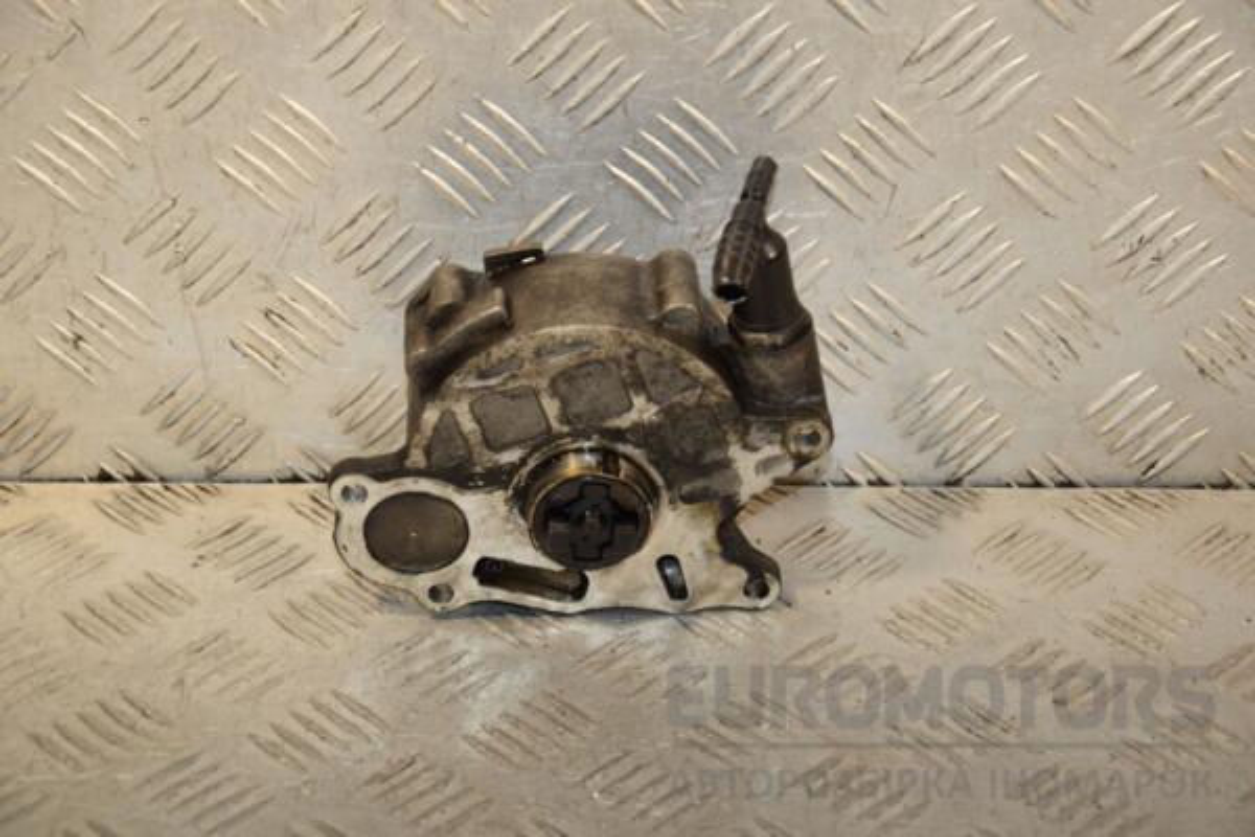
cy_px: 418
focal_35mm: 105
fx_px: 3660
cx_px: 628
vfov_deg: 13.0
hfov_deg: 19.5
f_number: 6.3
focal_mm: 70
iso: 800
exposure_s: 1/200
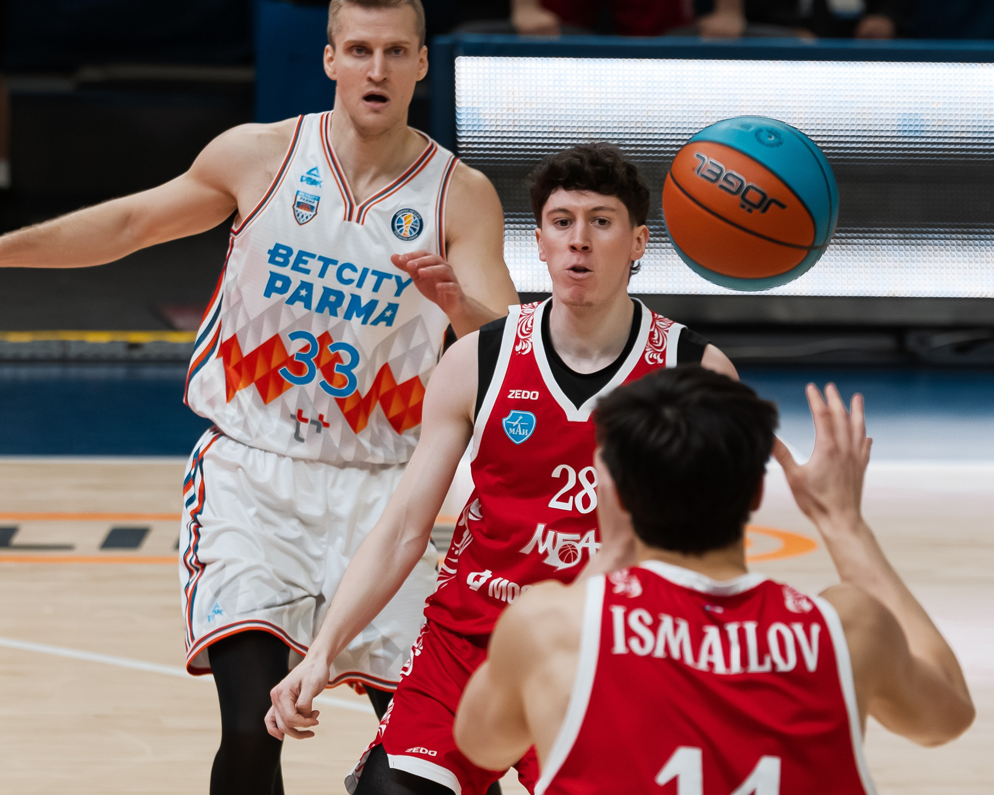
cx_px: 389
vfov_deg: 4.2
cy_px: 452
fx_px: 10793
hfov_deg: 5.3
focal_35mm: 367
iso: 3200
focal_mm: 200
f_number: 5
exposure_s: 1/2000
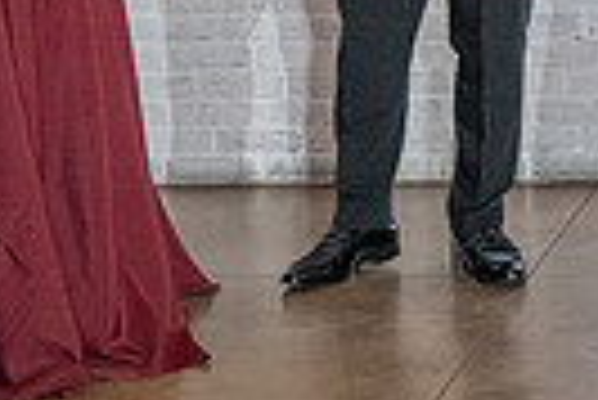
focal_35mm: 199
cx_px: 954
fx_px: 3309
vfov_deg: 6.9
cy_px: -120
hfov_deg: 9.9
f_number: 3.5
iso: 2000
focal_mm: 42
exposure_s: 1/200
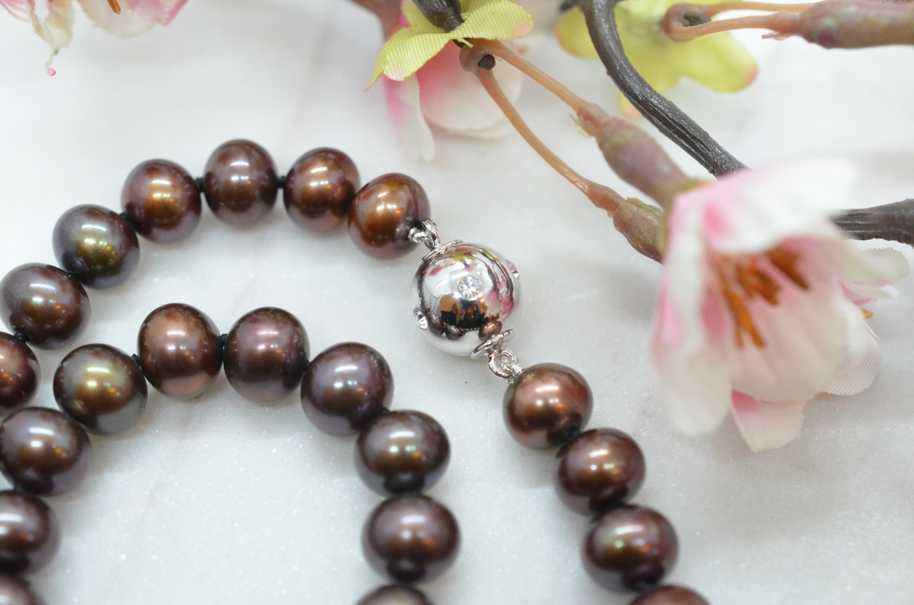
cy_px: 302
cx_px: 457
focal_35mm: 60
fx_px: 1520
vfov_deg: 22.5
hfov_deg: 33.5
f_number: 6.3
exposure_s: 1/640
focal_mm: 40
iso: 4000
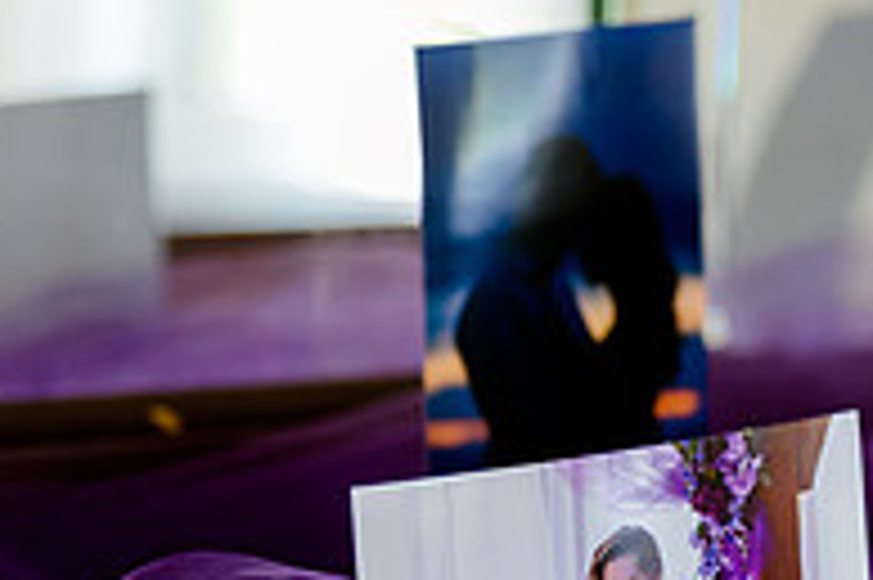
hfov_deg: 7.2
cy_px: 629
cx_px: 1166
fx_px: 6881
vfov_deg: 4.8
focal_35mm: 284
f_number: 4
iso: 1000
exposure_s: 1/100
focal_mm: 95
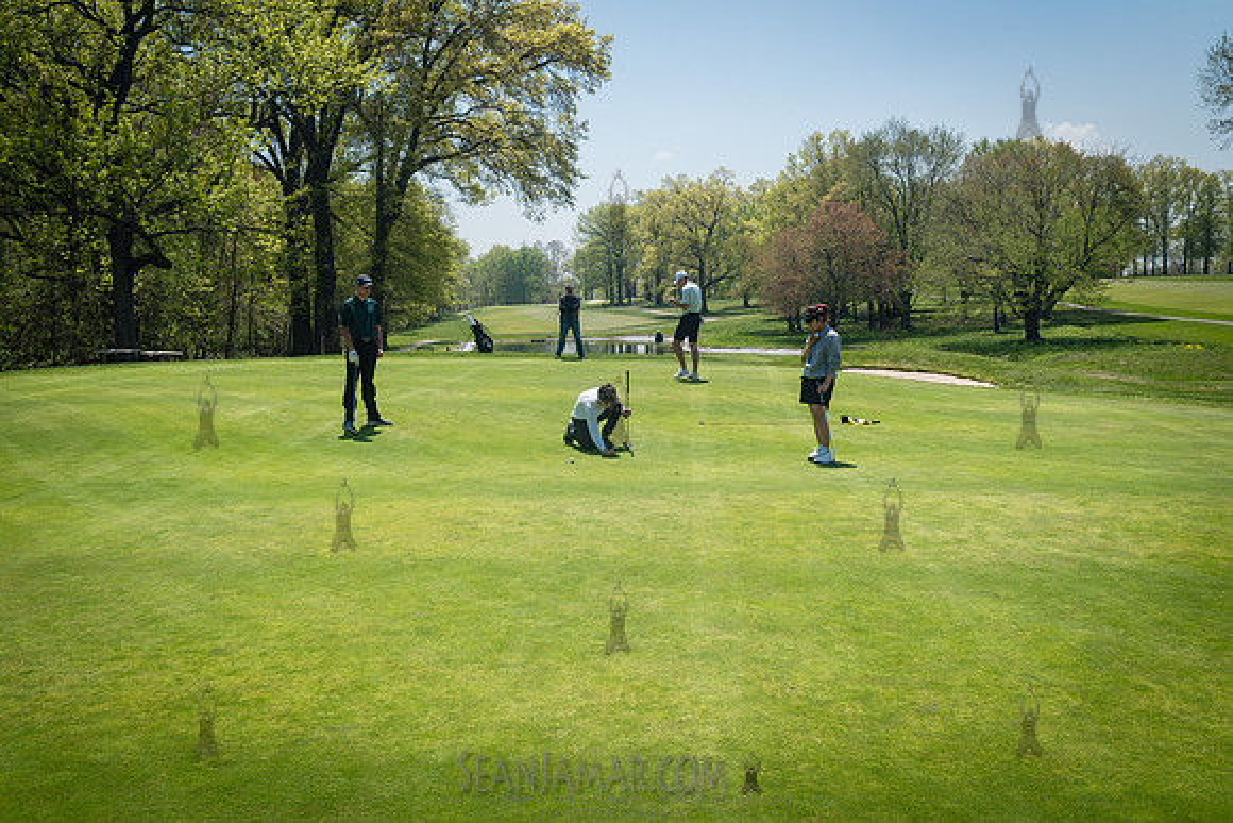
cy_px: 412
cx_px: 616
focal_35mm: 35
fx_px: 1199
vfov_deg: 37.9
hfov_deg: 54.4
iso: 200
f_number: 7.1
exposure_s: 1/640
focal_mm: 35
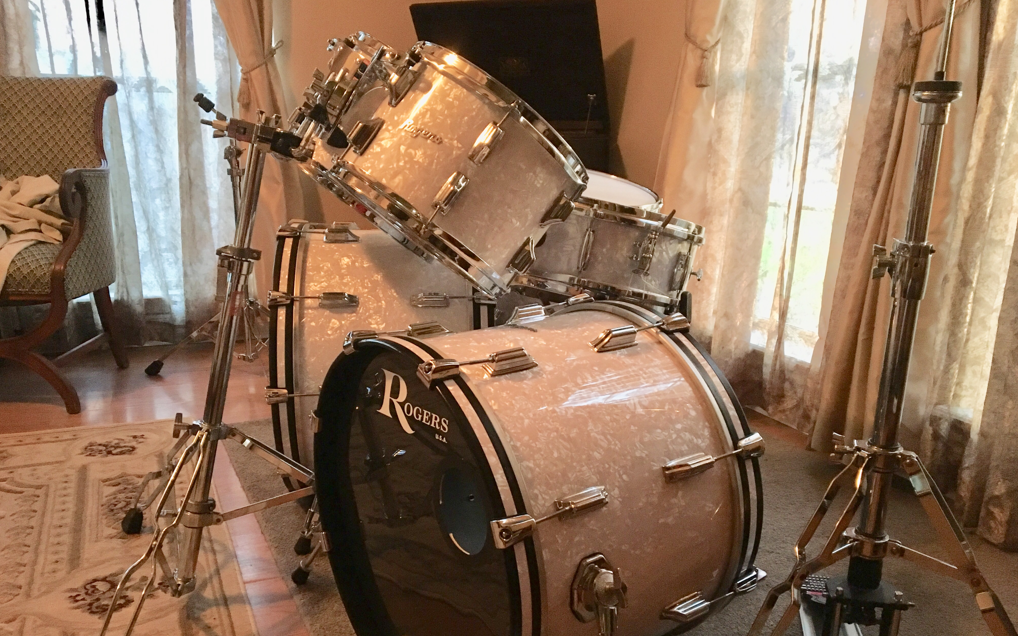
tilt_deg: -15.7
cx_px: 508
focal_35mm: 31
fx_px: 860
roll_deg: +0.4
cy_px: 381
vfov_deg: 40.4
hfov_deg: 61.2
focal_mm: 4.15
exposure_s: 1/15
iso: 200
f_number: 2.2
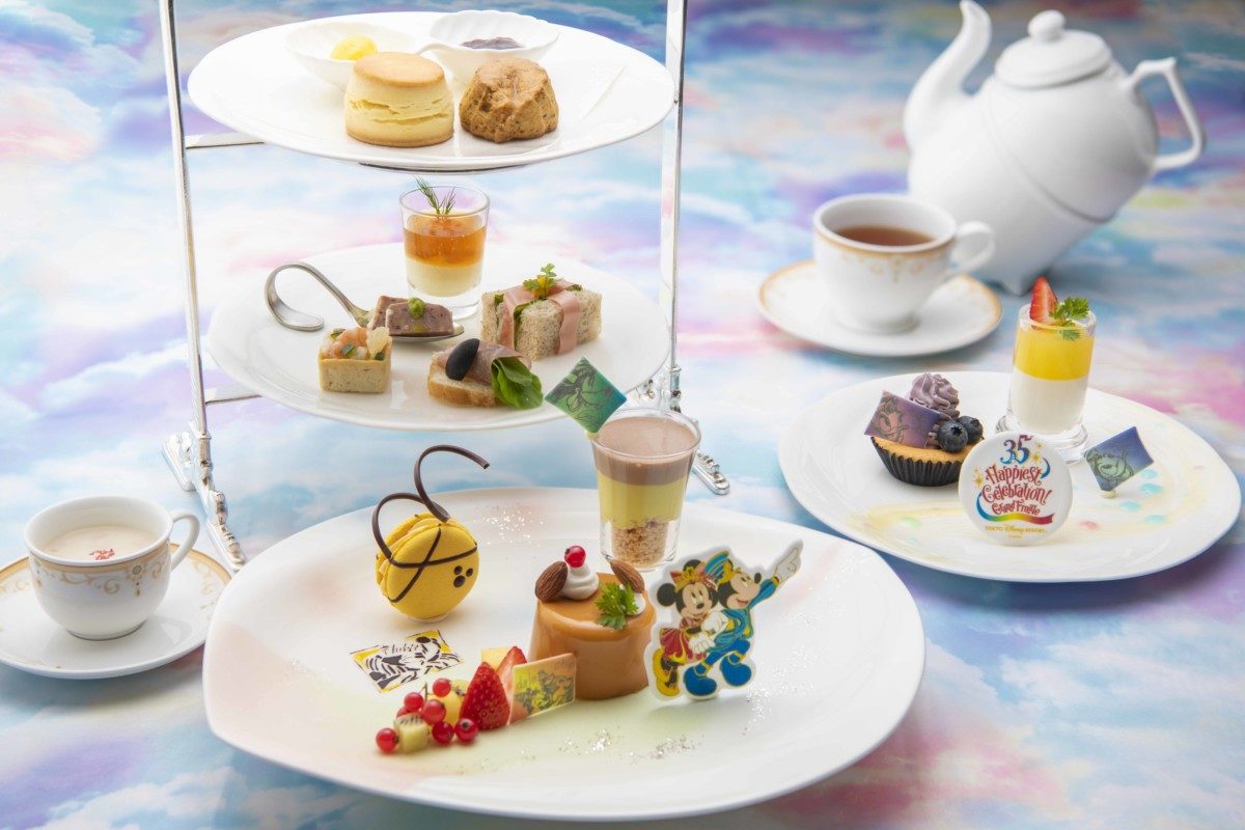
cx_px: 622
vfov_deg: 21.9
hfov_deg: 32.4
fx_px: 2144
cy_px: 415
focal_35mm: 62
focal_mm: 62
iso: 100
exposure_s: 1/125
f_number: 5.6
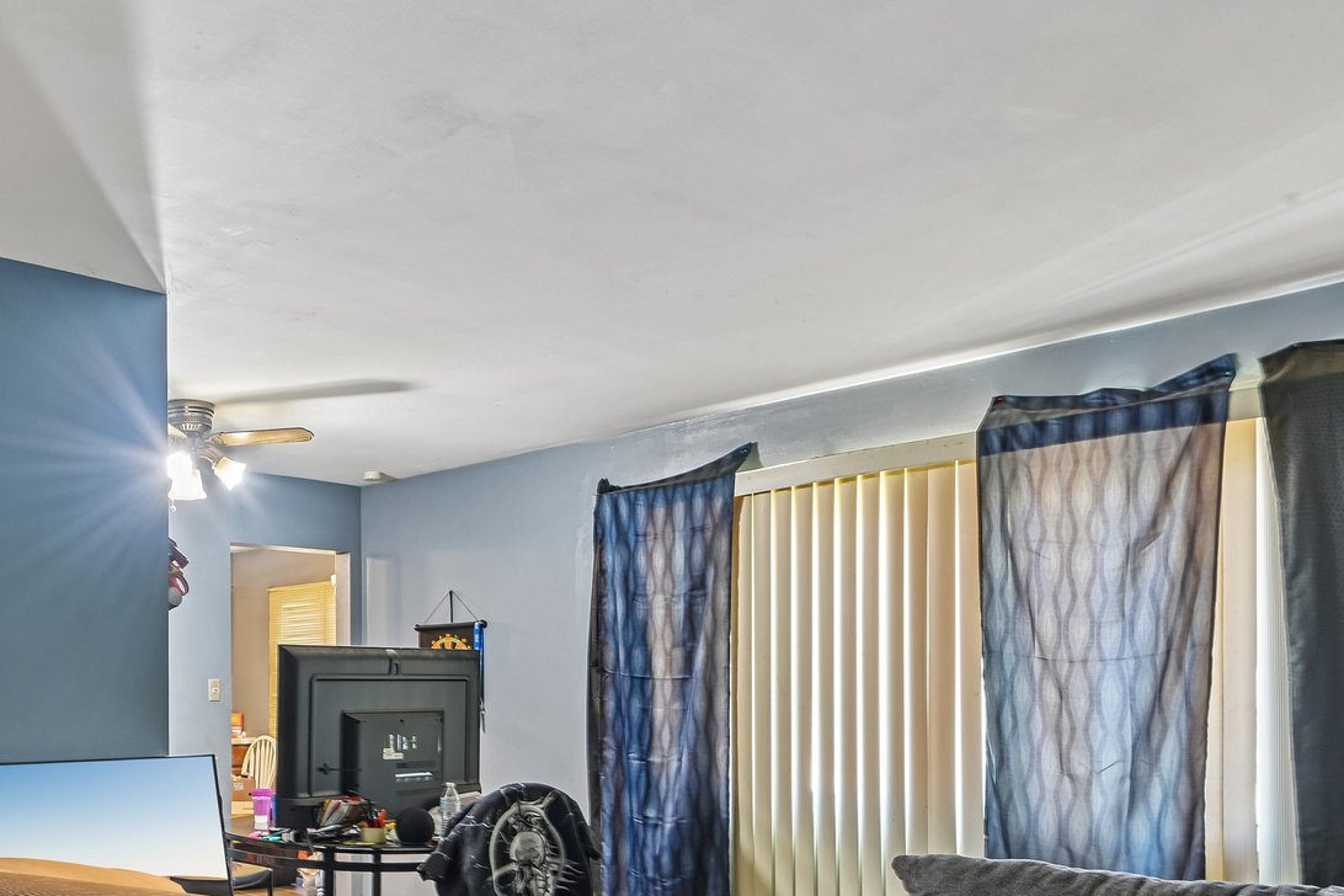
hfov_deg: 55.4
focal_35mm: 30
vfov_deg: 41.9
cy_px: 706
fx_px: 1120
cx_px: 187
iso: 400
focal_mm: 16
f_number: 13
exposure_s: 2.5
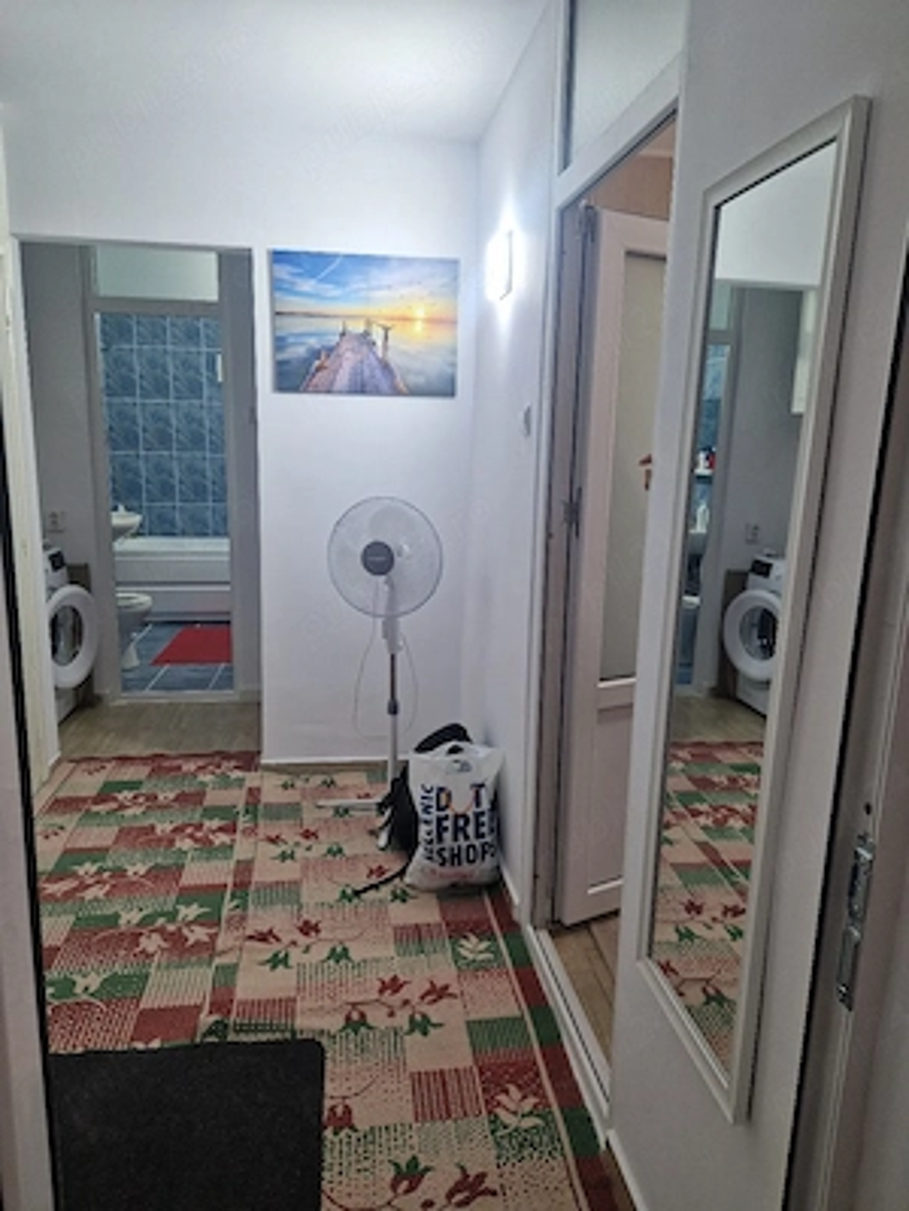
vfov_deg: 73.9
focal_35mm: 23
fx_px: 805
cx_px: 454
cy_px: 606
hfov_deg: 58.9
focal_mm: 5.4
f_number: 1.8
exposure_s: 1/182
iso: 160
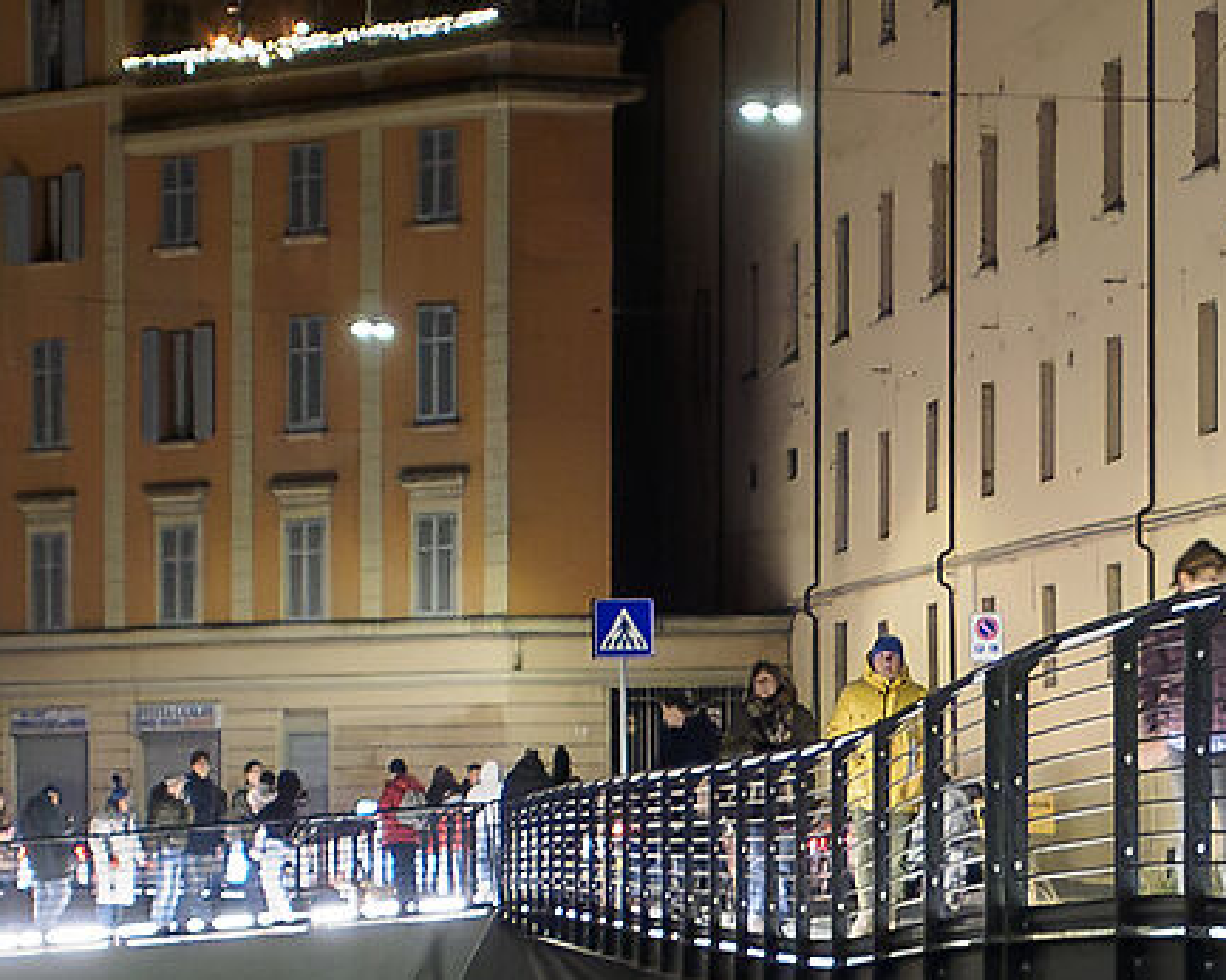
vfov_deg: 8.3
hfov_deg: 10.4
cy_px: 1003
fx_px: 6673
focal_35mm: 184
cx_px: 1150
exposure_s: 1/13
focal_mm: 17
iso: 1000
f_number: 2.8
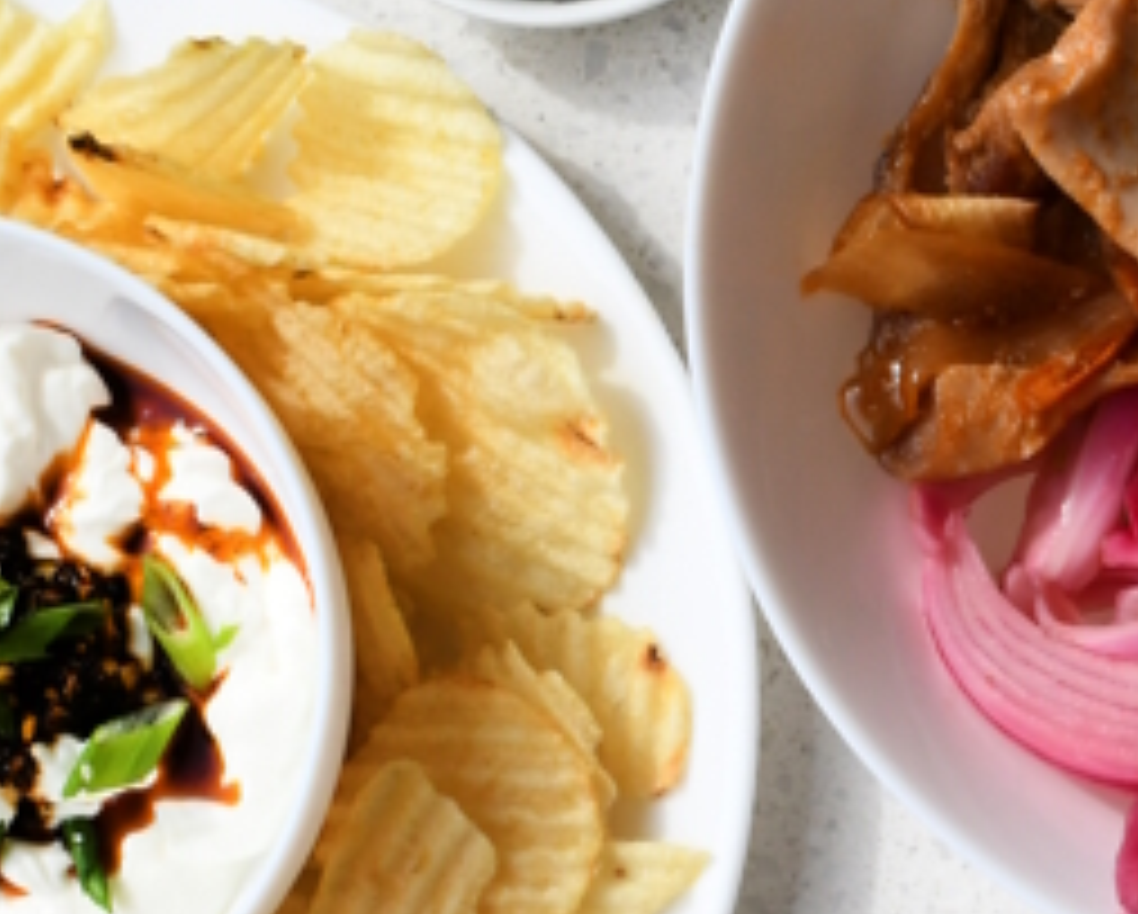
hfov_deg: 15.1
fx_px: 4046
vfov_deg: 12.7
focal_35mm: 120
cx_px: 1592
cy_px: 977
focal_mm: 24
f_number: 14
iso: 400
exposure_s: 1/60
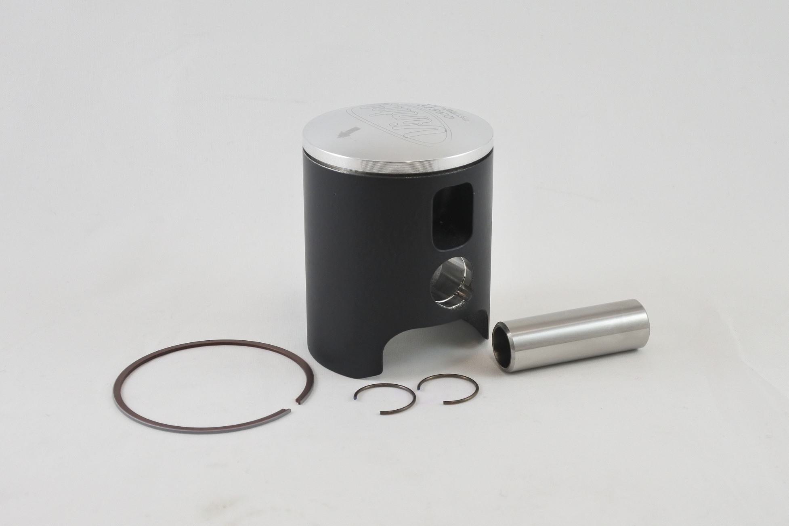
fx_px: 1030
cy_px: 263
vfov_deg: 28.7
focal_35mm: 47
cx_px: 394
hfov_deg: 41.9
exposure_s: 1/160
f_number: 4.5
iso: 400
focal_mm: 17.6
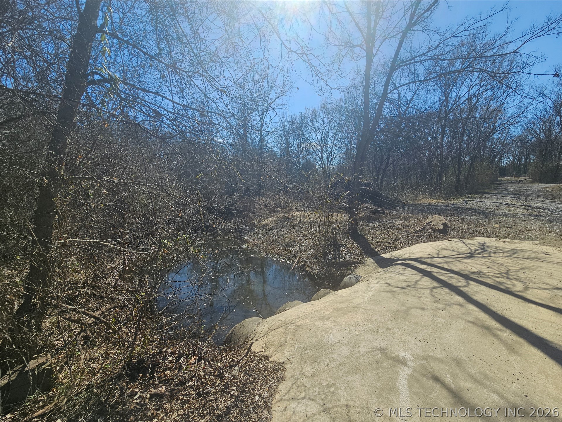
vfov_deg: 89.9
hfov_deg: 106.2
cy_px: 211
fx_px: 211
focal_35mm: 13
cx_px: 281
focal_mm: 2.2
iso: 50
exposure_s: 1/2503
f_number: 2.2
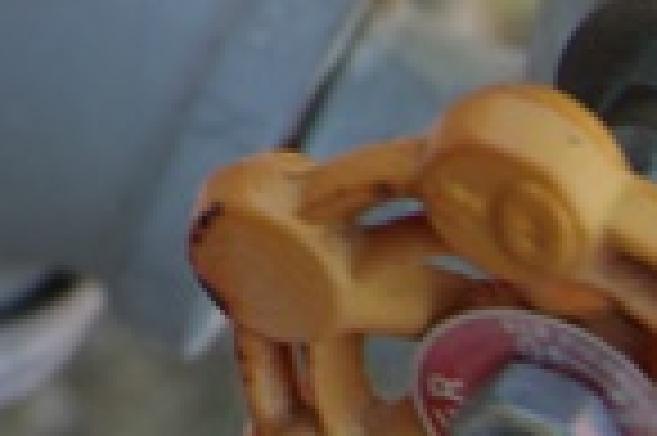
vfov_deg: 4.9
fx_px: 4995
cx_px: -1341
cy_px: -470
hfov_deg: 6.8
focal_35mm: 274
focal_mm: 26
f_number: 5.6
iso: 100
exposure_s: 1/50
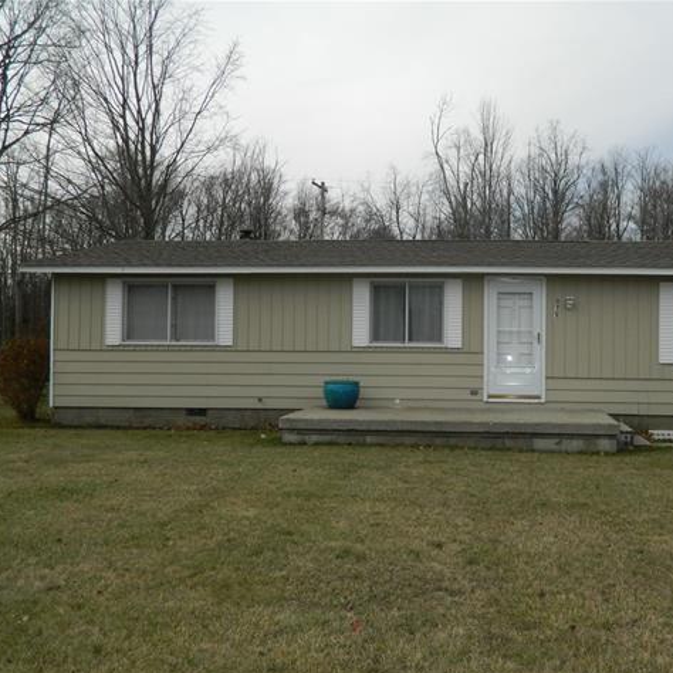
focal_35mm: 37
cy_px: 339
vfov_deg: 44.9
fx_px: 814
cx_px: 444
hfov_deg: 44.3
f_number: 3.2
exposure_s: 1/500
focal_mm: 5.6
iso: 110
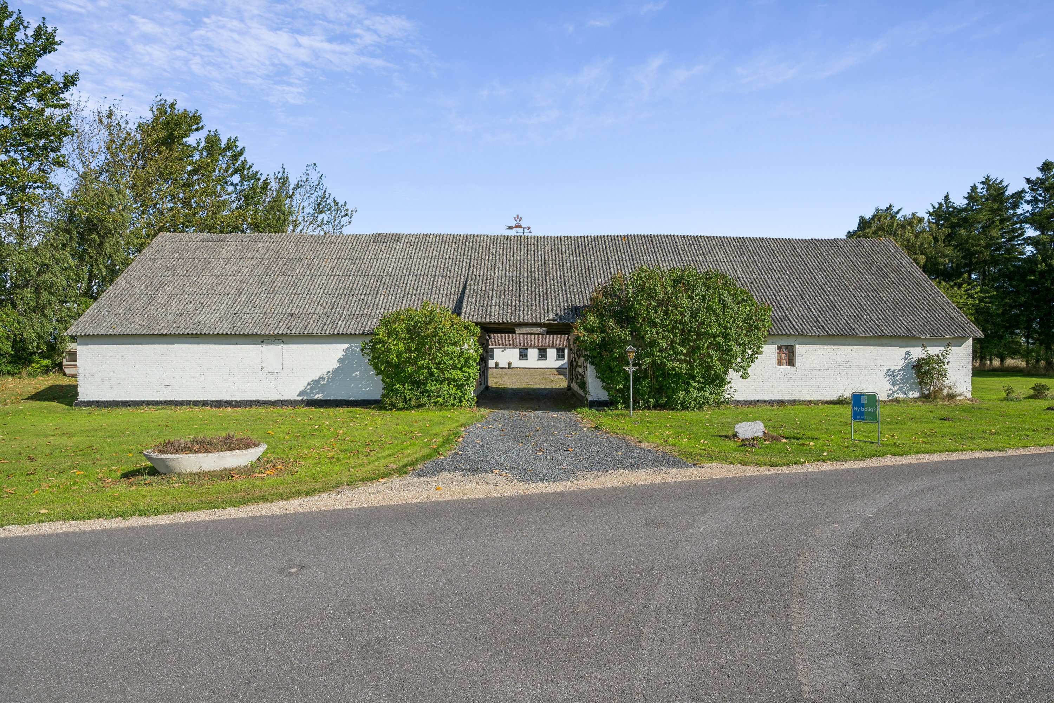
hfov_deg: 93.3
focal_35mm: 17
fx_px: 498
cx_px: 527
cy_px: 352
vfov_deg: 70.4
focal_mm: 17
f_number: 8
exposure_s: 1/640
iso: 200
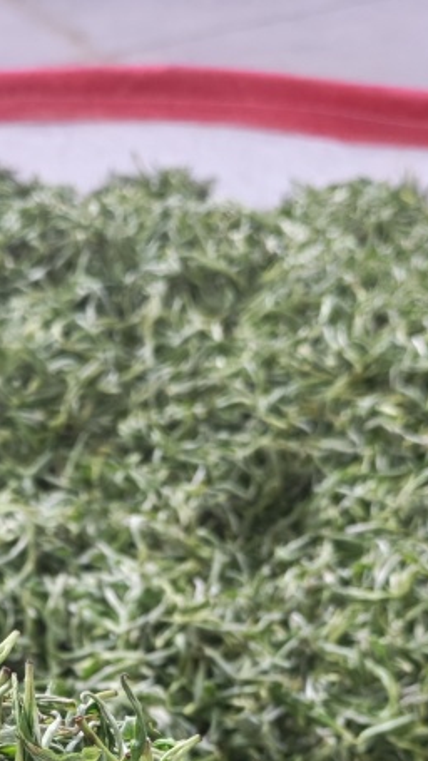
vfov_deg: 29.0
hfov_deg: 17.3
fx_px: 1392
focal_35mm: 69
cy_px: 725
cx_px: 77
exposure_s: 1/50
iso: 1000
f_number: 1.95
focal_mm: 5.52
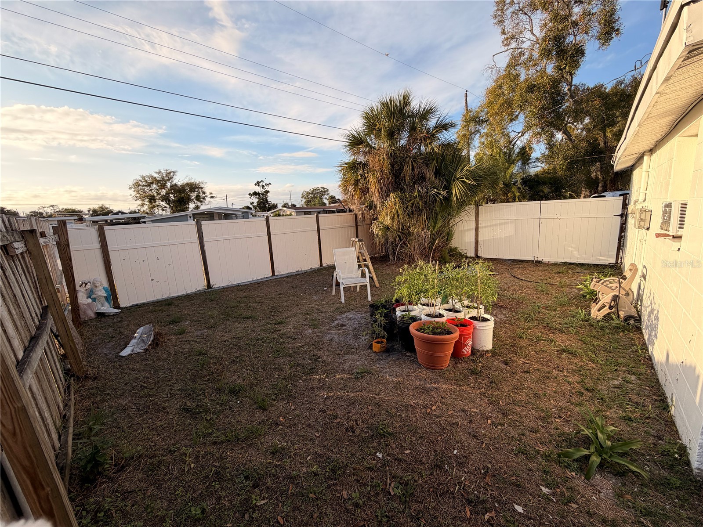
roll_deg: +2.9
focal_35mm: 14
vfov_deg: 85.7
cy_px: 264
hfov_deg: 102.1
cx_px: 352
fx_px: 284
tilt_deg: -9.3
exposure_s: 1/770
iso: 32
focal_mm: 2.22
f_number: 2.2
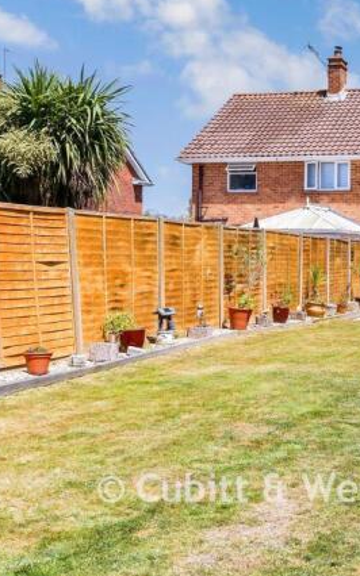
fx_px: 738
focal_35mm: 47
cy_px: 286
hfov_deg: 25.6
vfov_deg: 42.7
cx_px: 385
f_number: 8
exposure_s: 1/800
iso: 200
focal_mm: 20
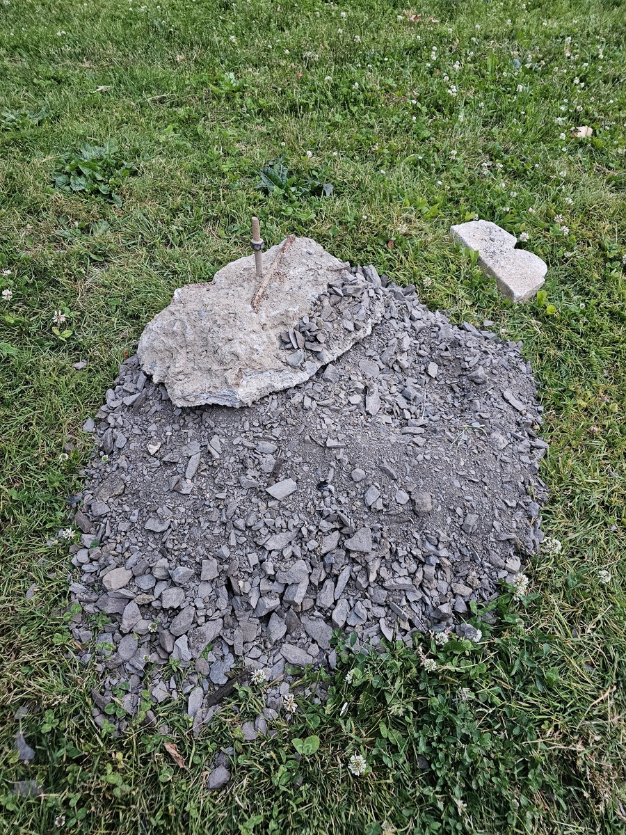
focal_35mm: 23
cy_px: 418
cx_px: 313
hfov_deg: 58.9
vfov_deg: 73.9
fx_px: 555
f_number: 1.7
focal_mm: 6.3
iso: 1000
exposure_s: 1/120
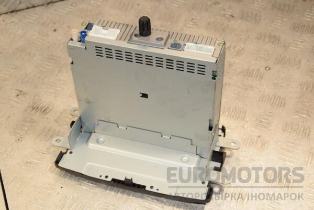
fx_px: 523
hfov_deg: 33.4
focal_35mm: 60
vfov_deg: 22.6
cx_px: 157
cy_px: 105
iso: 800
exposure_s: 1/200
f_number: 9
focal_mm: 40
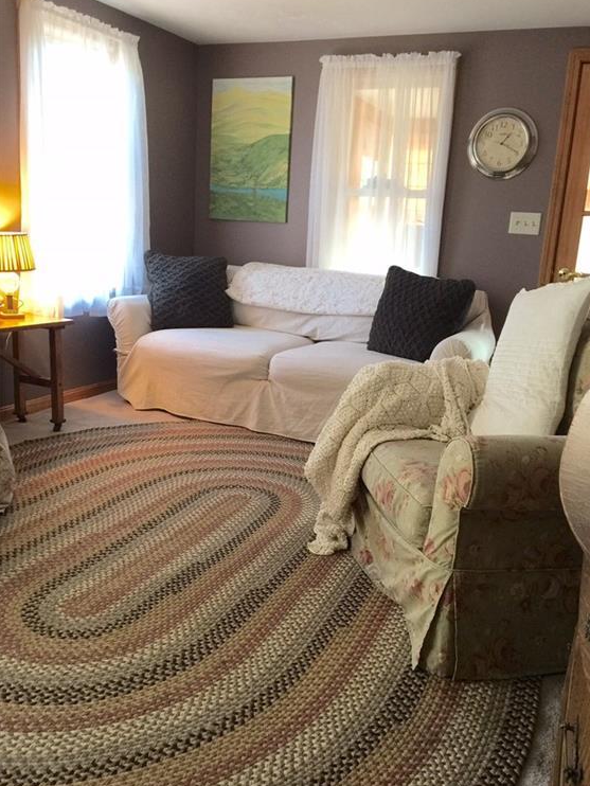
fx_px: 681
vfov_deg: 59.9
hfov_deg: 46.8
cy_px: 392
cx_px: 302
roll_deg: -3.6
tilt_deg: -13.2
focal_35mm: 30
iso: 64
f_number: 2.2
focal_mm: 4.15
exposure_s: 1/15
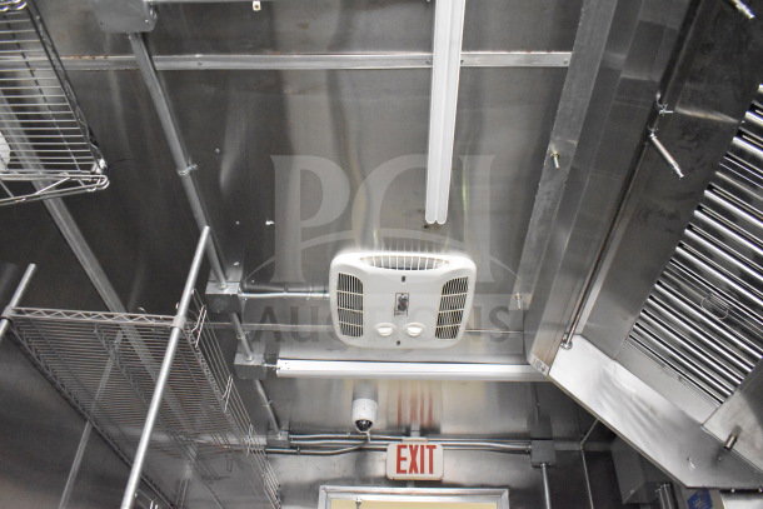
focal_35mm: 27
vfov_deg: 48.0
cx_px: 382
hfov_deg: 67.4
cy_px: 254
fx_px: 572
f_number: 3.5
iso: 12800
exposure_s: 1/30
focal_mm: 18
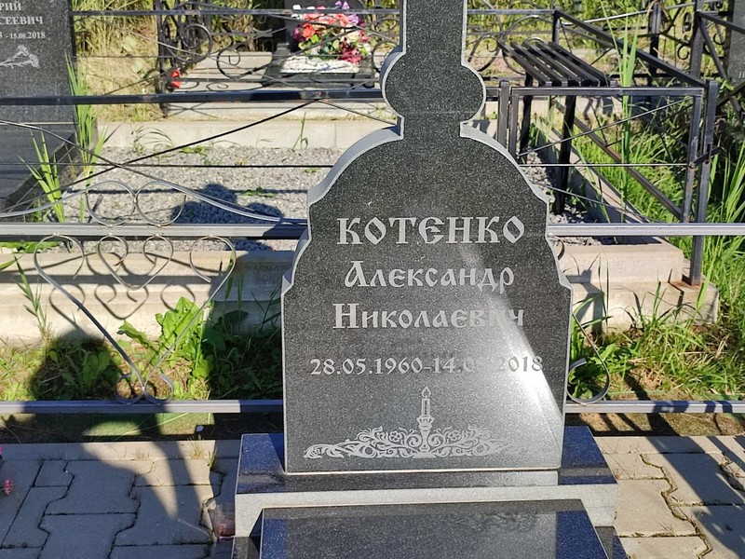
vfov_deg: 54.9
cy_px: 280
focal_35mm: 25
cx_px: 372
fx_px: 538
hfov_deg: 69.4
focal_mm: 6.04
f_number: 1.9
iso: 50
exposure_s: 1/537
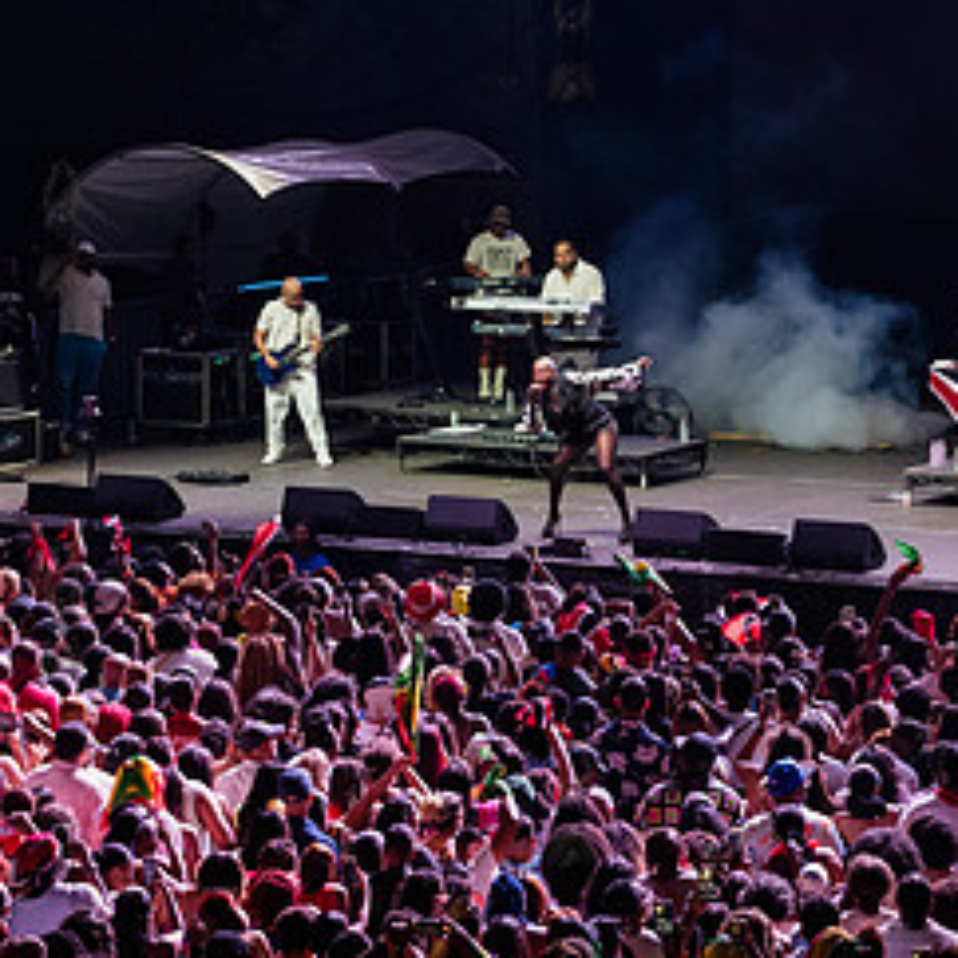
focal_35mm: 135
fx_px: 4227
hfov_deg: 12.9
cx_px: 570
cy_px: 414
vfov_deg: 12.9
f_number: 4
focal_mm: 66
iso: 4000
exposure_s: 1/400
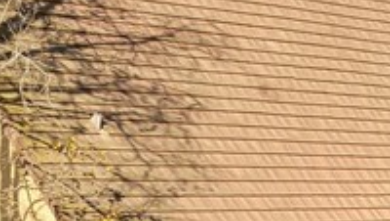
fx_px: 1501
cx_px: 647
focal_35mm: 145
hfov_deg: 13.6
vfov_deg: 7.7
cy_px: 548
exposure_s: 1/942
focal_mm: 5.4
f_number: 1.8
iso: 40
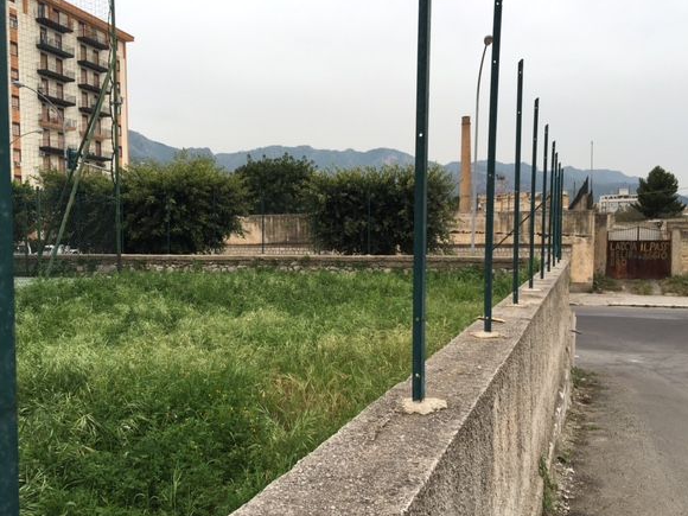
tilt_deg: -3.4
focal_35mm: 32
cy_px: 279
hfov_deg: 56.8
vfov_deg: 44.1
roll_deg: +0.1
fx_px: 636
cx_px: 323
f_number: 2.2
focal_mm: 4.15
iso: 25
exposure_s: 1/475
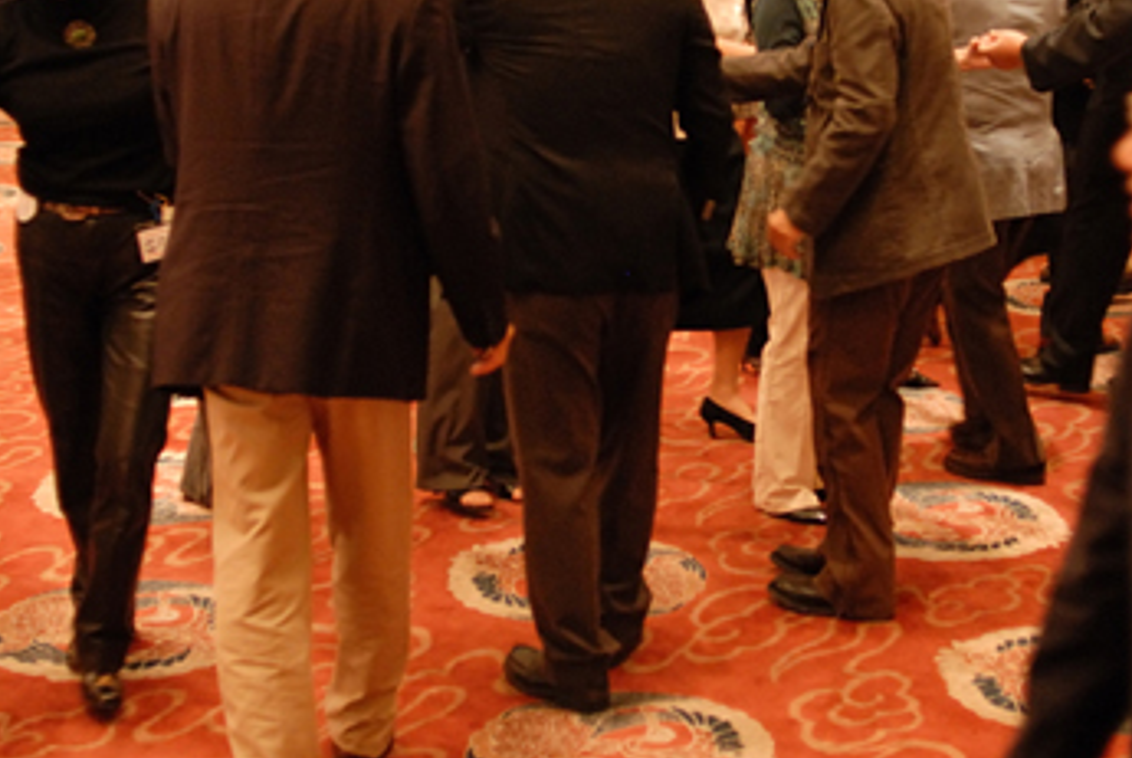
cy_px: 218
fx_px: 2456
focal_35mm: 78
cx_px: 705
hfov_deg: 25.9
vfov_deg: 17.5
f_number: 2
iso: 800
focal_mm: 28
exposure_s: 1/60
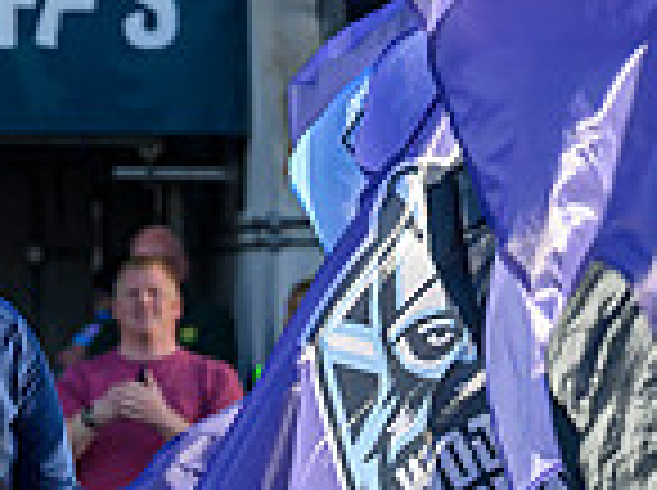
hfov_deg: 2.7
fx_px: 13776
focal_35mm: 727
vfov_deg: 2.0
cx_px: -235
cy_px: 573
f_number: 4.5
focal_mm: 125
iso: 500
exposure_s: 1/1250
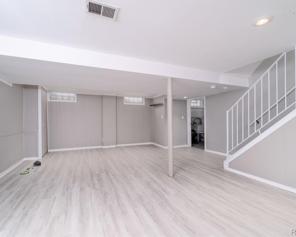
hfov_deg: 89.7
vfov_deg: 77.0
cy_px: 118
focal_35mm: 17
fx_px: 149
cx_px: 147
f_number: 7.1
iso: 640
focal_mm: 10
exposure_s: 1/250
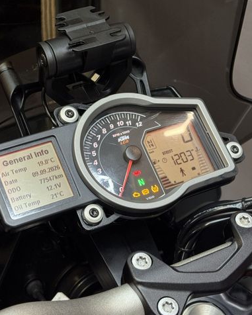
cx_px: 105
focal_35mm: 63
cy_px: 158
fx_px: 587
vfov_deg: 30.0
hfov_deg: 24.2
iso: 80
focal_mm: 6.76
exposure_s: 1/50
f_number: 1.78
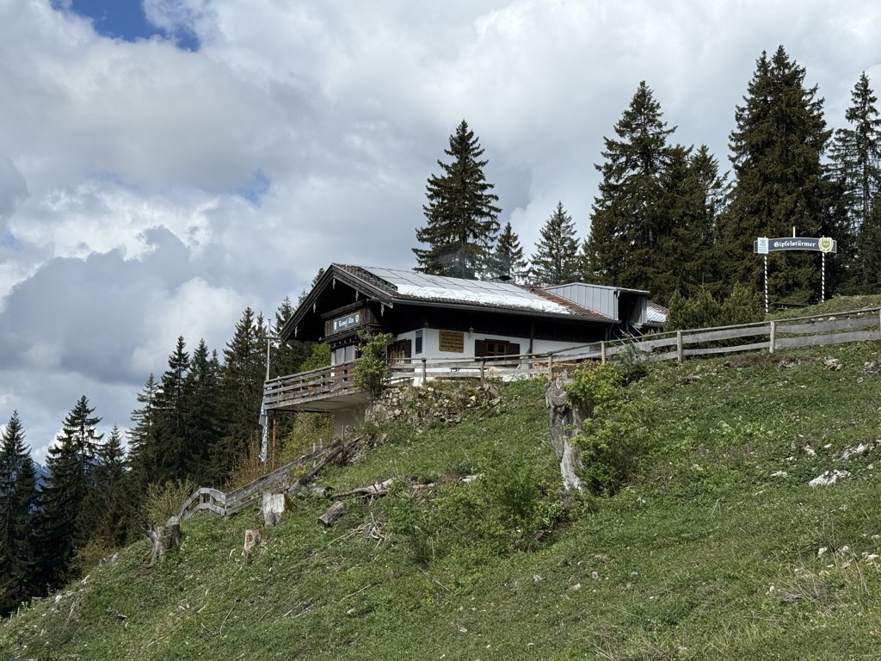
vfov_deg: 30.3
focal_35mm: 48
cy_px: 330
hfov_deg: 39.7
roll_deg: -0.4
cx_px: 440
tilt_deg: +8.4
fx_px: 1222
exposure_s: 1/7143
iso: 64
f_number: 1.78
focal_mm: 6.76
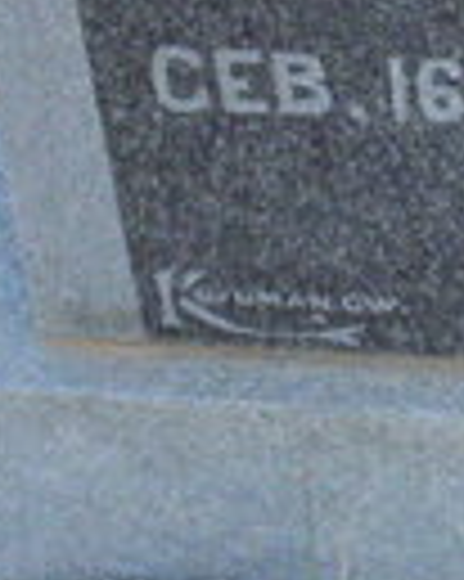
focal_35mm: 157
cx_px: 694
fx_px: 2698
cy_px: -283
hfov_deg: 9.6
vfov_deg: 11.8
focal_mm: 4.6
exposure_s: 1/160
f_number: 6.3
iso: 200
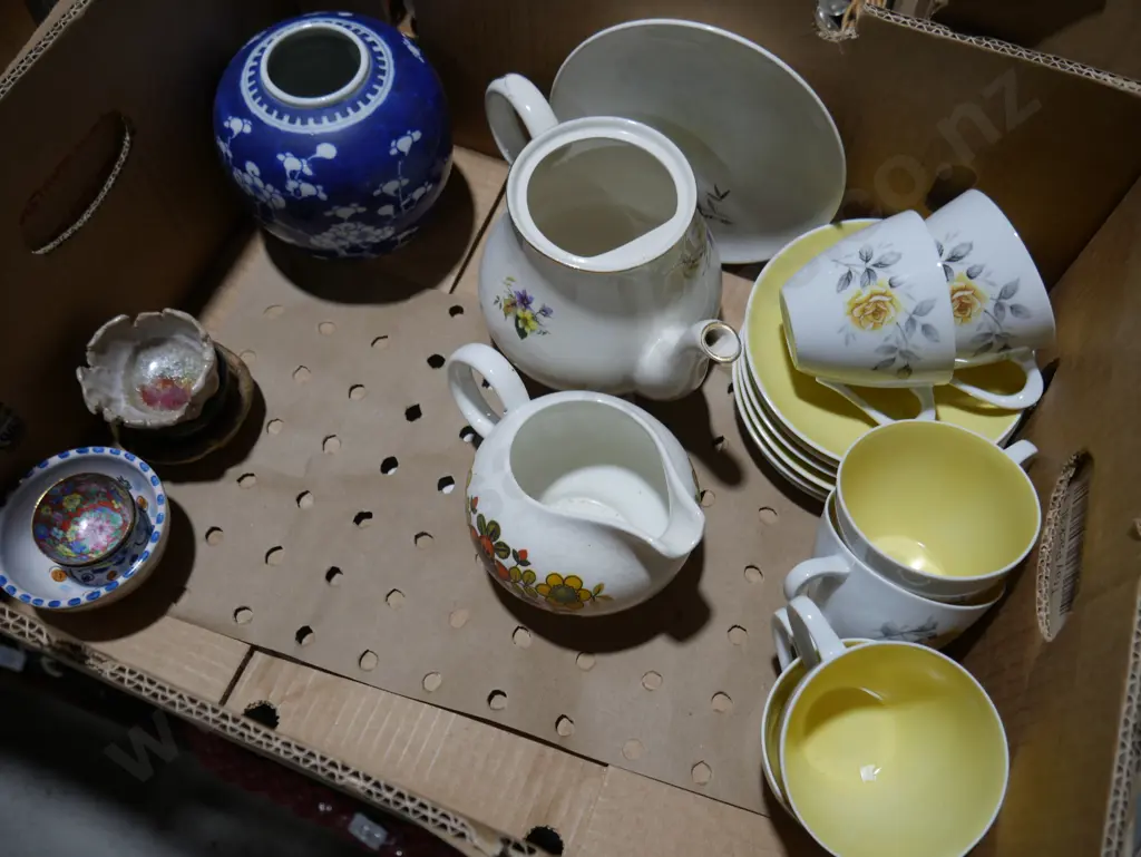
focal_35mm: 28
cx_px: 570
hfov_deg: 63.4
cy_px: 428
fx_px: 923
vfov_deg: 49.8
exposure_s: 1/125
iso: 200
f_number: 3.5
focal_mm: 14
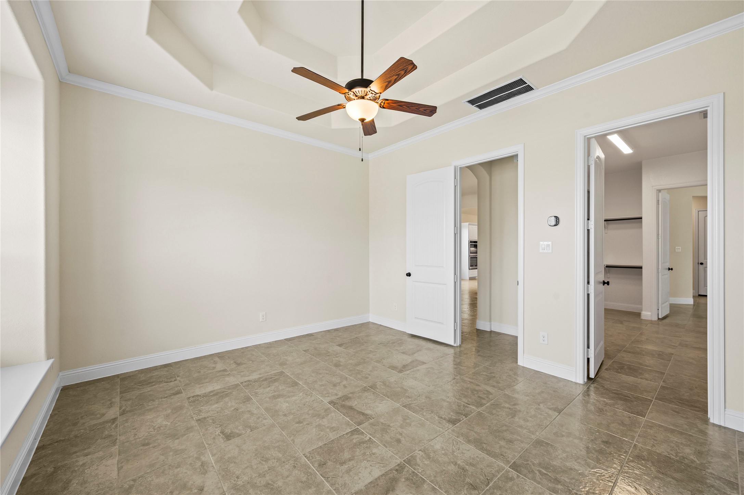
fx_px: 289
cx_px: 372
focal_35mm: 14
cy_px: 248
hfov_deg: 104.3
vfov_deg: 81.1
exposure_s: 1/8
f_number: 8
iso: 640
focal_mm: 14
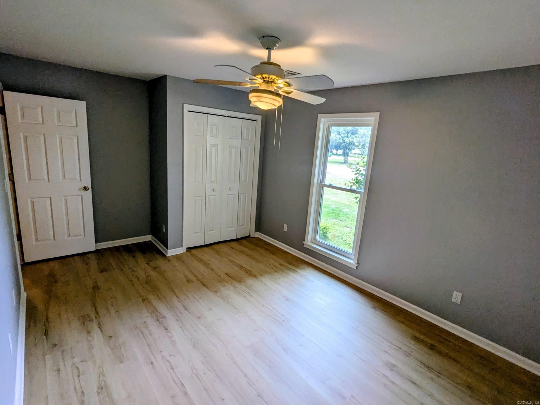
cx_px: 270
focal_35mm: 16
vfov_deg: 78.1
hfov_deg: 94.5
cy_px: 202
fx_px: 250
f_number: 2.2
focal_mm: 2.35
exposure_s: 1/120
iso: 71
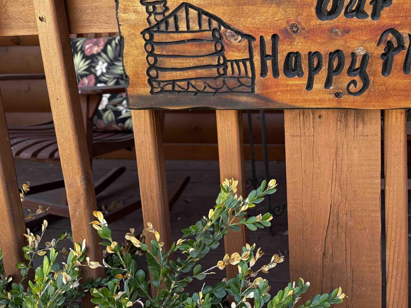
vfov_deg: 34.5
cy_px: 82
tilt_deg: -12.6
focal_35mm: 41
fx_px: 487
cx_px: 314
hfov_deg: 44.1
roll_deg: +1.5
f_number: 1.78
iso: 100
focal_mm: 6.76
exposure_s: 1/121
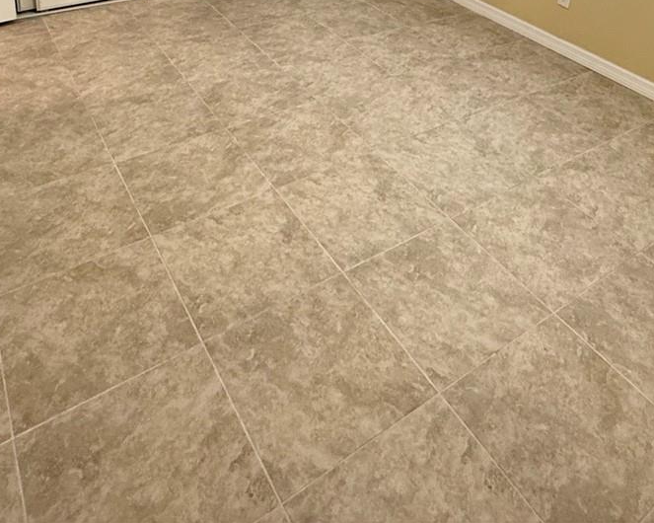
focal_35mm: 33
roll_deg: -3.0
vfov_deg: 36.7
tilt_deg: -14.1
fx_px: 639
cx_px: 371
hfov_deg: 54.1
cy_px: -68
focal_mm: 2.22
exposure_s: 1/60
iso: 400
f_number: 2.2
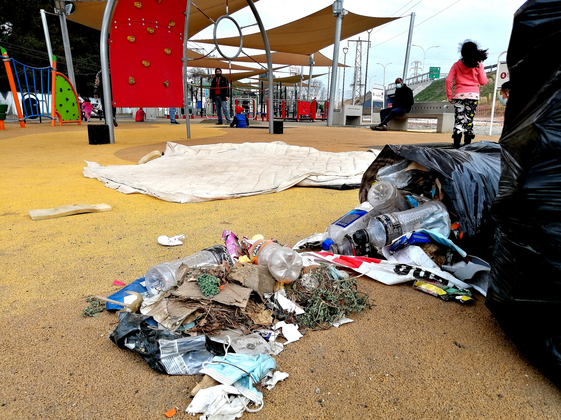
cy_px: 210
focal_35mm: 27
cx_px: 280
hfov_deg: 65.3
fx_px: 438
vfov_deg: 51.4
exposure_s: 1/481
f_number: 1.8
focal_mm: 3.62
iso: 50
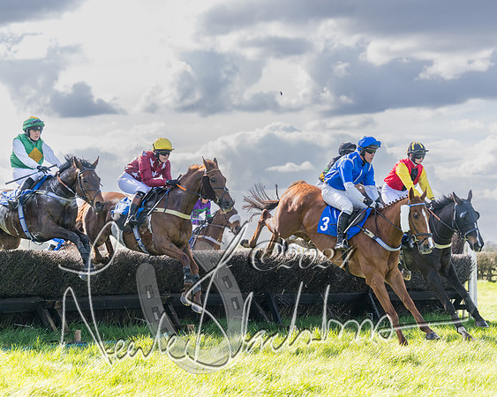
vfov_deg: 15.9
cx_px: 259
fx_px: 1424
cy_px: 198
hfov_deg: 19.8
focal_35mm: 97
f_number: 4
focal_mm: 86
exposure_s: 1/2000
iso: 400
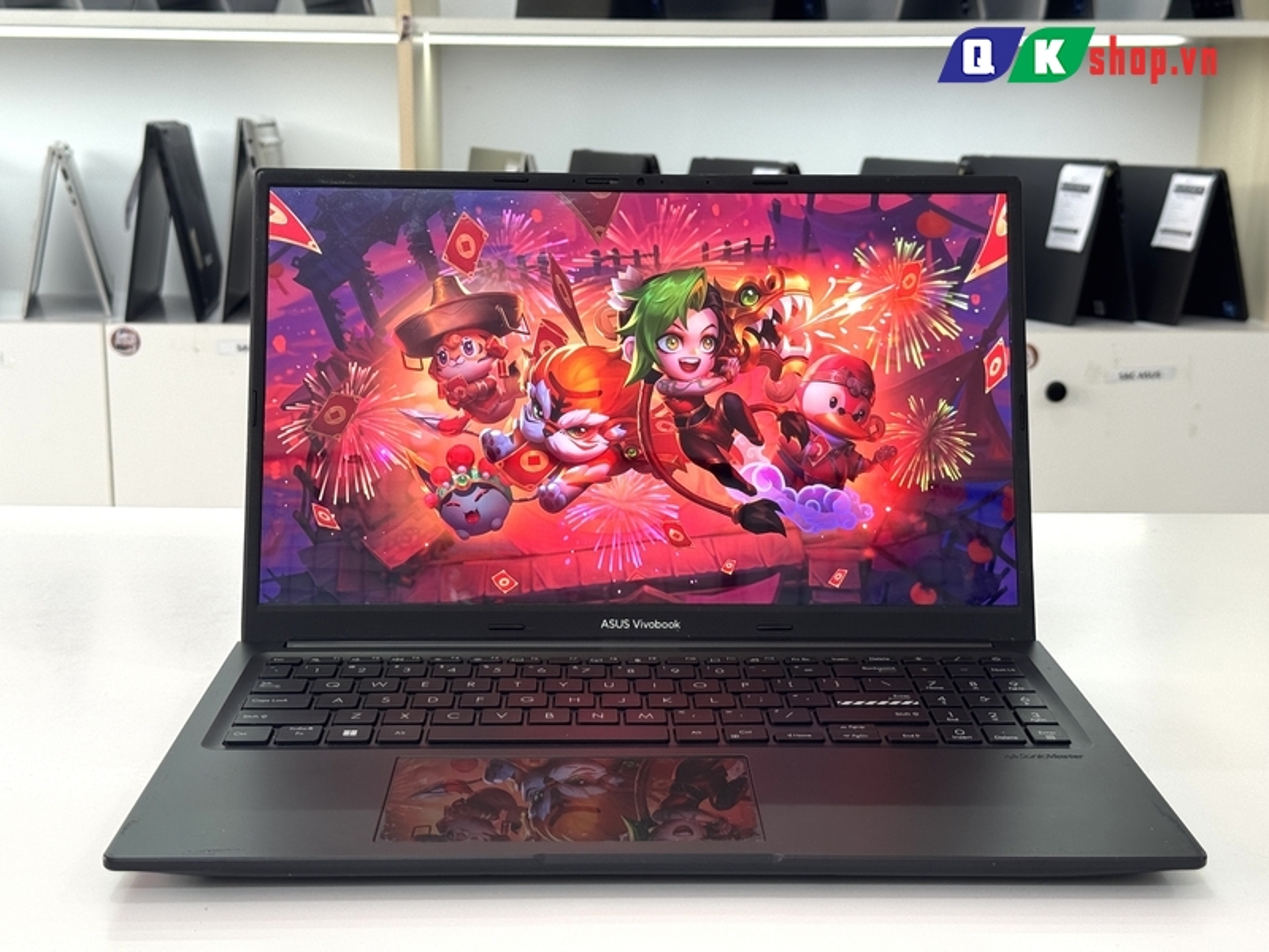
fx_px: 1760
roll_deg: +0.3
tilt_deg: -12.5
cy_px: 476
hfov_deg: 39.7
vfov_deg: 30.3
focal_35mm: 48
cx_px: 634
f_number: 1.78
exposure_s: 1/172
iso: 80
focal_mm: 6.76
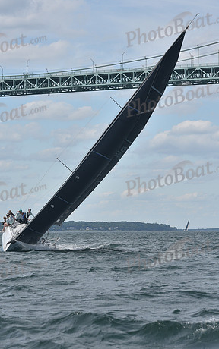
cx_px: 86
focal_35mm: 149
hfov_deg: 8.8
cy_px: 148
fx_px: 1421
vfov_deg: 14.0
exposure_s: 1/800
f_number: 8
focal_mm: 116
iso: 320
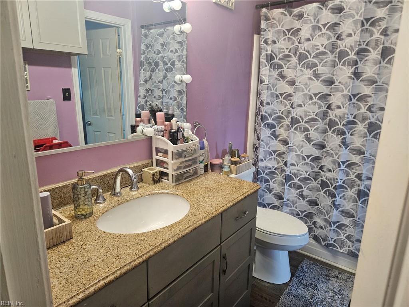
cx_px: 204
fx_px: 272
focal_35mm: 23
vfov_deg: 58.9
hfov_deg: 73.9
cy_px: 154
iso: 125
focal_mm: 5.4
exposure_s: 1/120
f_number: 1.8
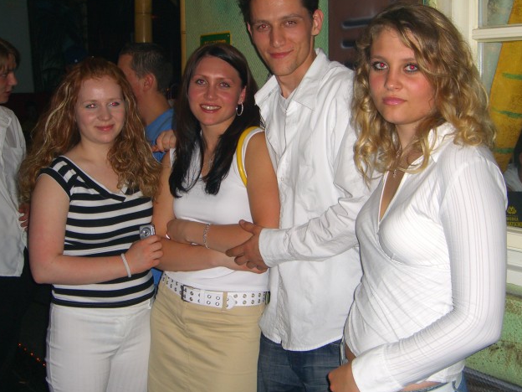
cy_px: 178
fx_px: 890
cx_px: 243
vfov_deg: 24.8
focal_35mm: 59
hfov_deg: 32.7
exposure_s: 1/60
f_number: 3.1
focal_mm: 9.5
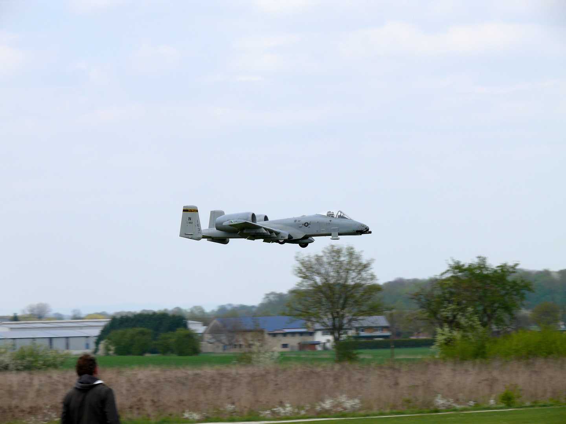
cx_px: 283
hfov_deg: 11.9
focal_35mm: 166
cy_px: 212
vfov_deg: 8.9
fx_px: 2714
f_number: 5.6
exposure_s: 1/400
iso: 100
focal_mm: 35.1
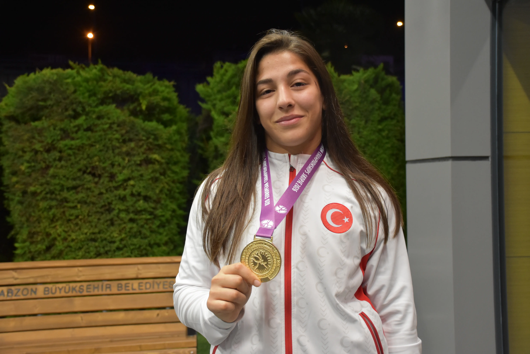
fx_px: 662
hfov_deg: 43.6
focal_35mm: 45
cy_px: 177
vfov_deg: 29.9
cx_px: 265
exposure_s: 1/60
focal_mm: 30
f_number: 4
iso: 1800
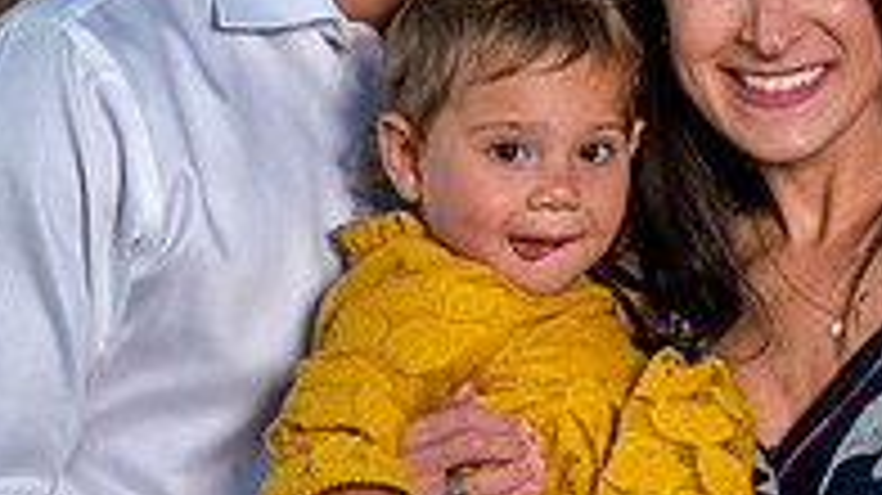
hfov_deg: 9.9
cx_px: 477
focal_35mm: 217
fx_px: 5072
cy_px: 97
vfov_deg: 5.6
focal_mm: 70
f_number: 5.6
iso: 160
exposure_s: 1/200
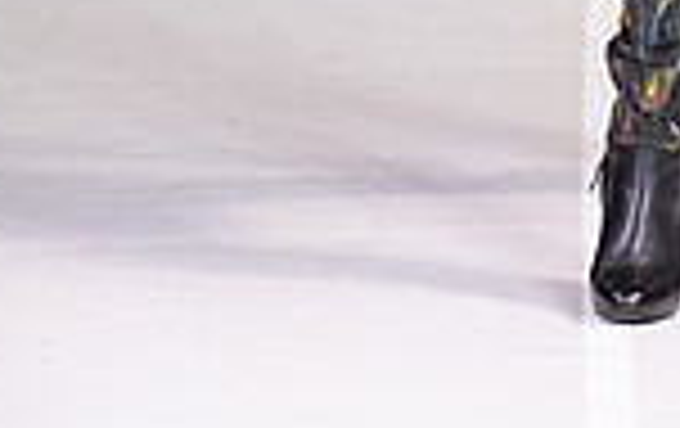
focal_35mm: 351
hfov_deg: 6.0
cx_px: 606
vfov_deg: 3.7
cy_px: -563
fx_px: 6517
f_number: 5.6
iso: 2000
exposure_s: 1/400
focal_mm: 116
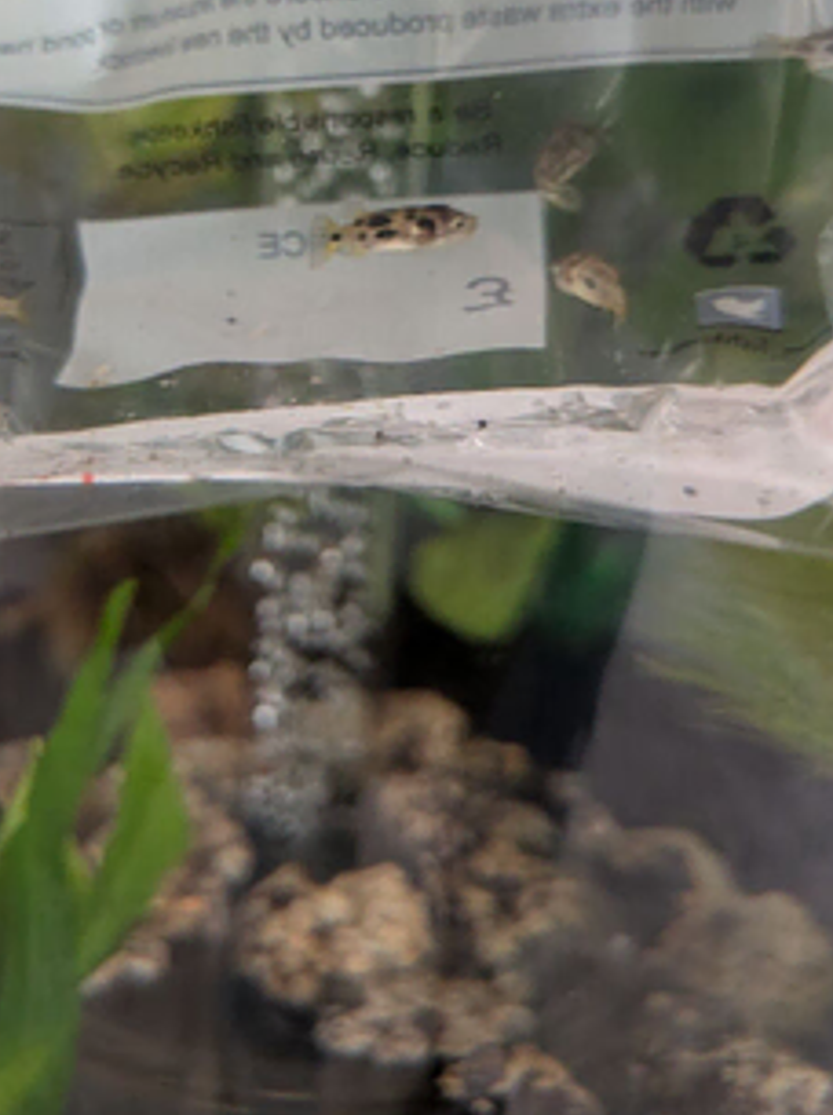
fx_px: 1190
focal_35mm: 37
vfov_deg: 49.0
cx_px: 305
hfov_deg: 38.3
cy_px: 342
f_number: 1.68
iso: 752
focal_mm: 6.9
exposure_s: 1/273
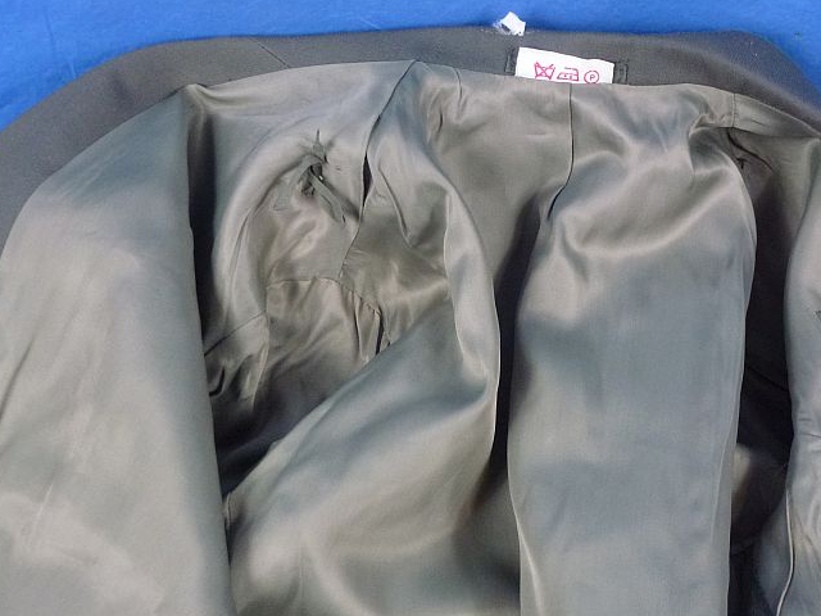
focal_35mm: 45
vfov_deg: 32.1
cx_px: 463
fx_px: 1067
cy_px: 376
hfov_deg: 42.0
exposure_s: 1/60
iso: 400
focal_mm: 6.4
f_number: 3.7
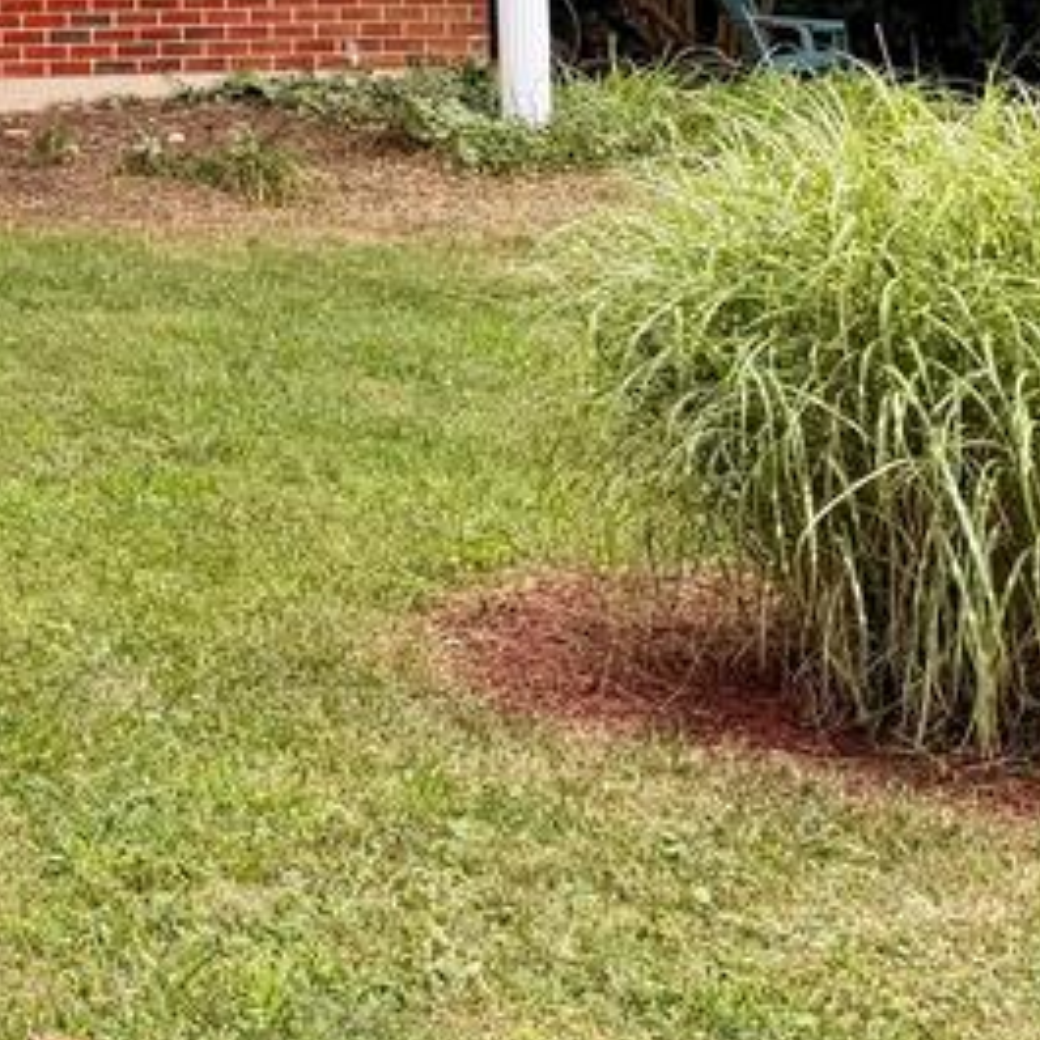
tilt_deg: +3.3
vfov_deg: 19.3
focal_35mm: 82
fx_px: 2787
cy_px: -353
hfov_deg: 19.4
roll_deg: +1.4
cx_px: -349
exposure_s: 1/180
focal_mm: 6.76
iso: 80
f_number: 1.78
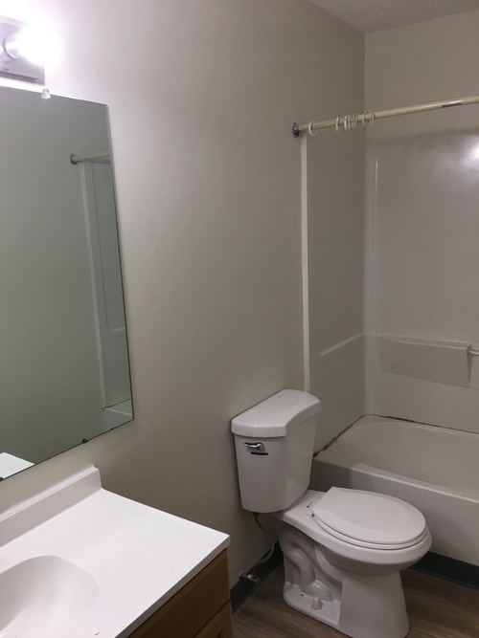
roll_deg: +2.4
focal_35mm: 29
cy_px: 319
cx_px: 240
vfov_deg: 61.7
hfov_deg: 48.2
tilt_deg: -9.9
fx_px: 535
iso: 25
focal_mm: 4.15
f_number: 2.2
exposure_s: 1/30
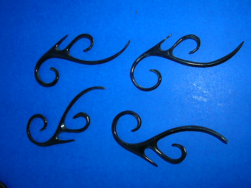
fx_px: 254
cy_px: 94
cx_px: 126
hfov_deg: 52.6
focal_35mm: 35
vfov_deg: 40.7
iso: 50
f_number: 5.6
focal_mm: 5.8
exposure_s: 1/60.1
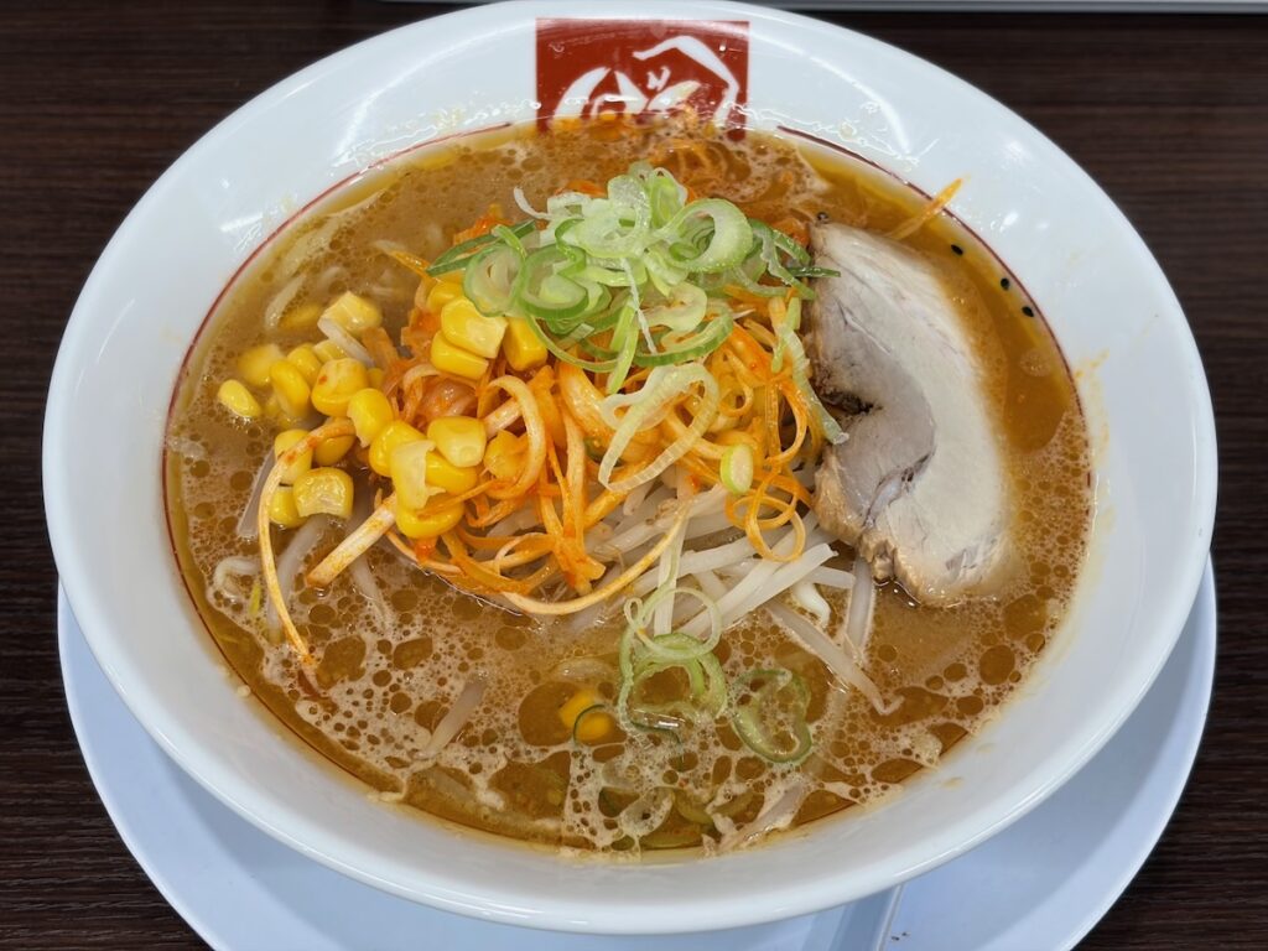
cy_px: 476
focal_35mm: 52
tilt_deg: -53.6
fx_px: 1905
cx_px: 634
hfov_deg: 36.8
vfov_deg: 28.0
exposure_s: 1/100
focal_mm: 5.96
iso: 40
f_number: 1.6
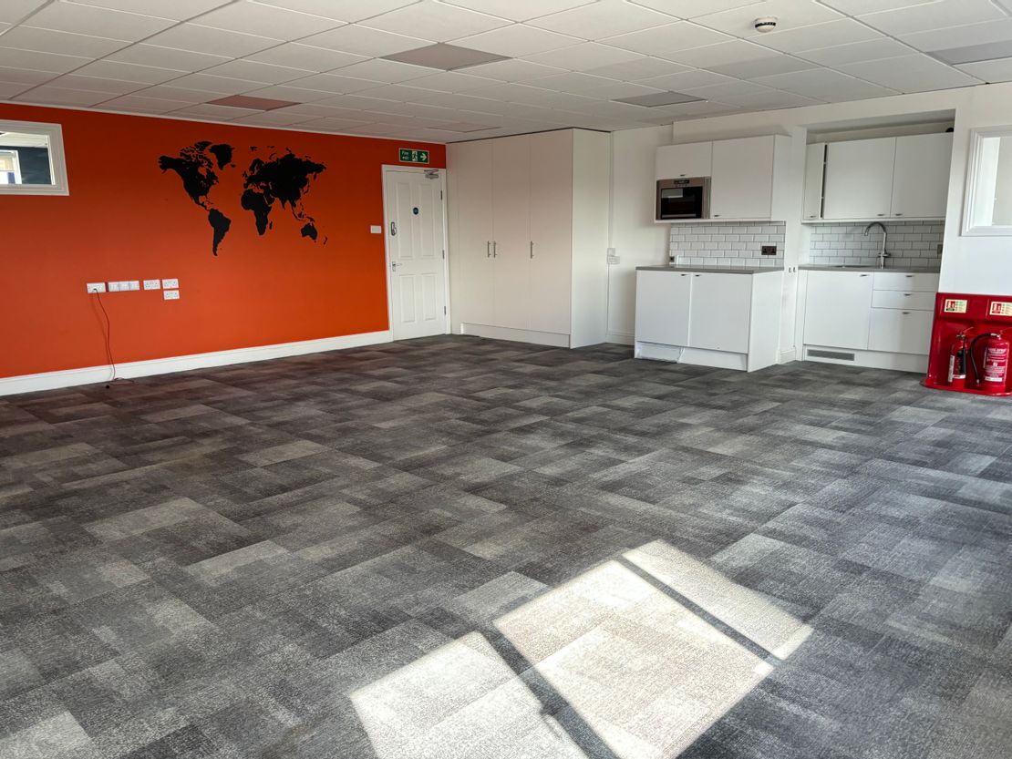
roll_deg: -0.9
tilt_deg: -7.8
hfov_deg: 67.3
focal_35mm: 26
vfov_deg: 53.1
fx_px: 760
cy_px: 380
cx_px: 506
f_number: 1.6
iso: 100
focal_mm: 5.96
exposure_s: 1/121
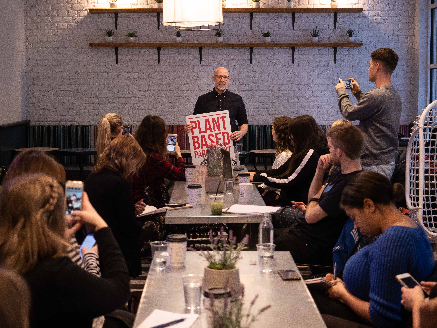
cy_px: 164
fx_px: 808
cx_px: 218
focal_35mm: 64
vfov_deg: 22.9
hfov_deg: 30.3
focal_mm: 32
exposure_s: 1/160
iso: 1600
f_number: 2.8
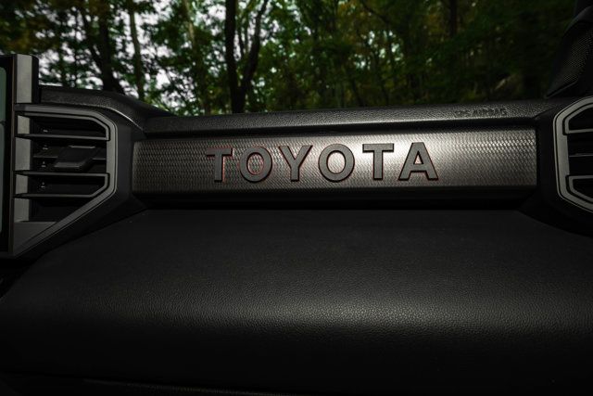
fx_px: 395
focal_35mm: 24
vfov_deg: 53.2
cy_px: 198
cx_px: 296
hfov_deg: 73.7
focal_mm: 24
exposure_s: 1/200
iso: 800
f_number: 10
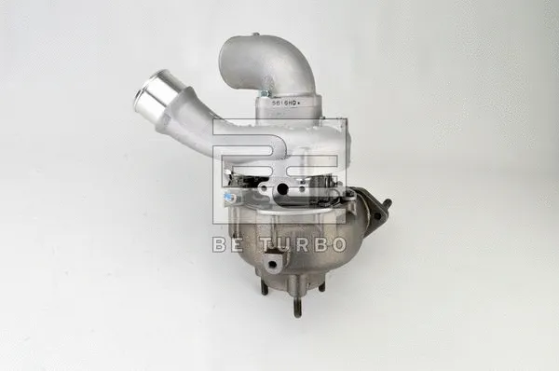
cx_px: 280
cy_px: 186
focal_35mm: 30
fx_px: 465
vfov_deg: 43.5
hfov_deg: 62.0
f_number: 10
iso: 100
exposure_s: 1/10
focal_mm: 20
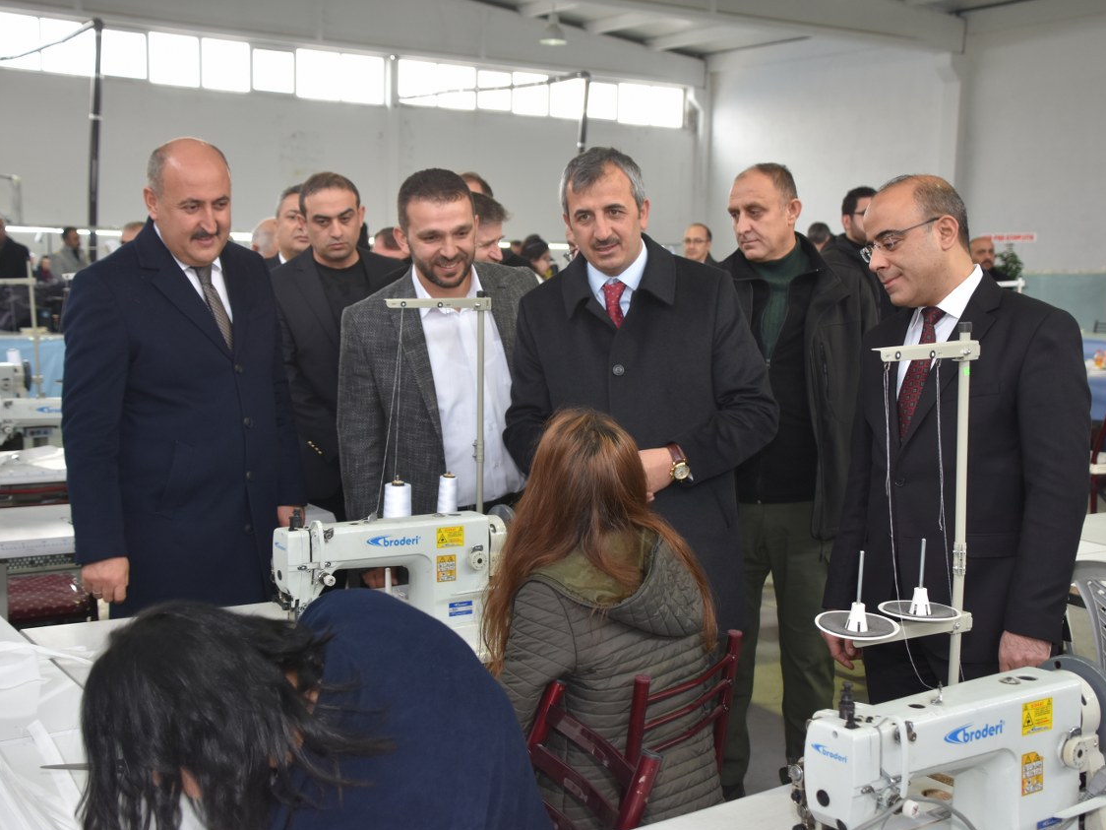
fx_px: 1470
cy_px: 419
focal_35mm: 46
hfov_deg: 41.2
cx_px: 565
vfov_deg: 31.5
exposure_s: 1/60
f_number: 4
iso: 320
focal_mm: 28
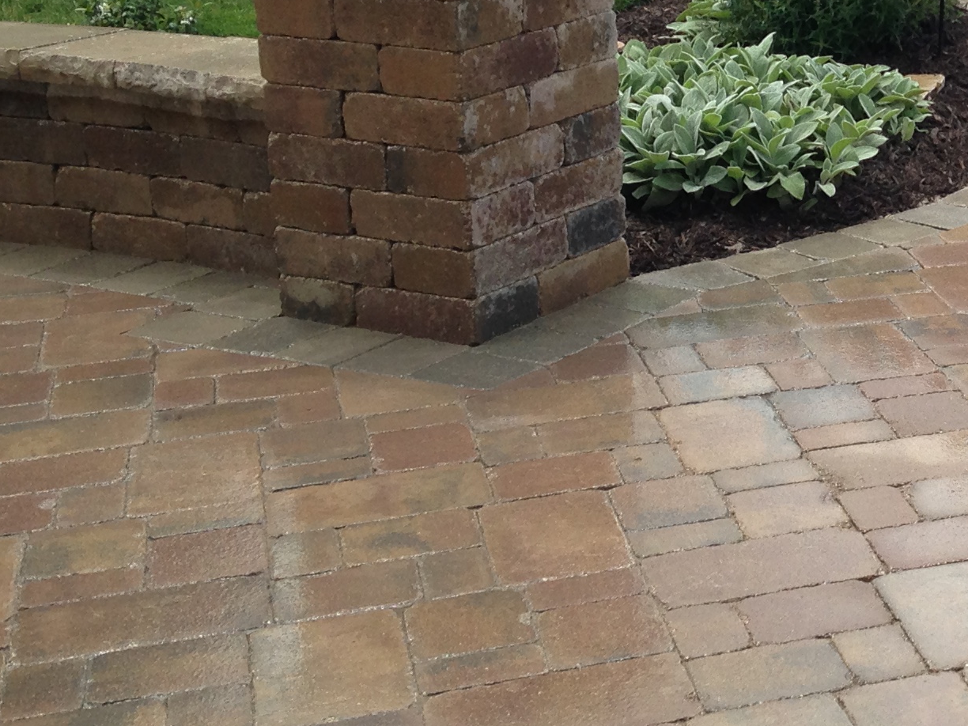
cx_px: 1106
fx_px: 2461
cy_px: 71
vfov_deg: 16.6
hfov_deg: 21.0
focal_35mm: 88
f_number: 2.4
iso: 50
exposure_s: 1/686
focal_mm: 4.12
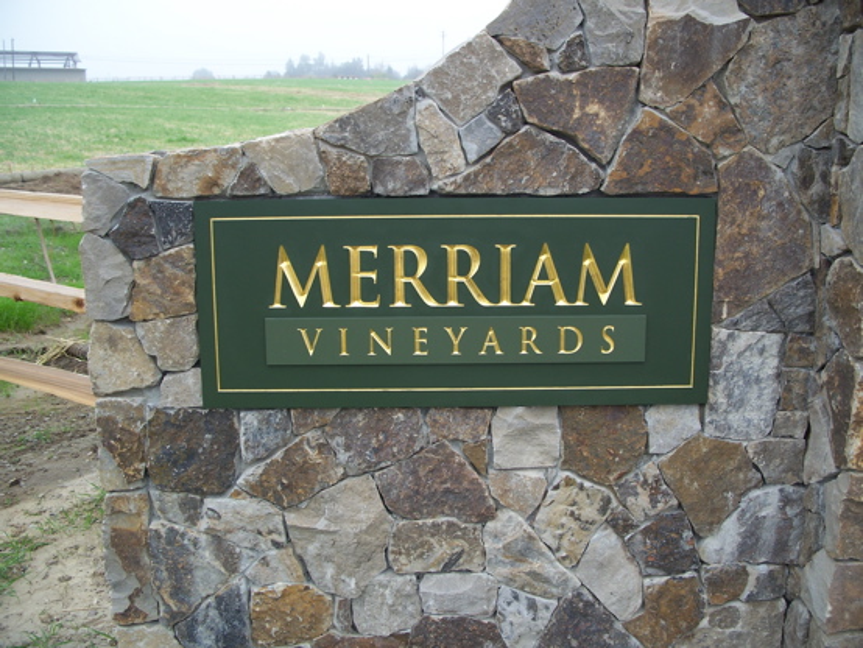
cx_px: 432
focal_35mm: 37
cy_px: 324
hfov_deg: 50.1
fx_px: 923
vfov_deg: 38.7
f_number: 2.8
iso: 64
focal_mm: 7.8
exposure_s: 1/160
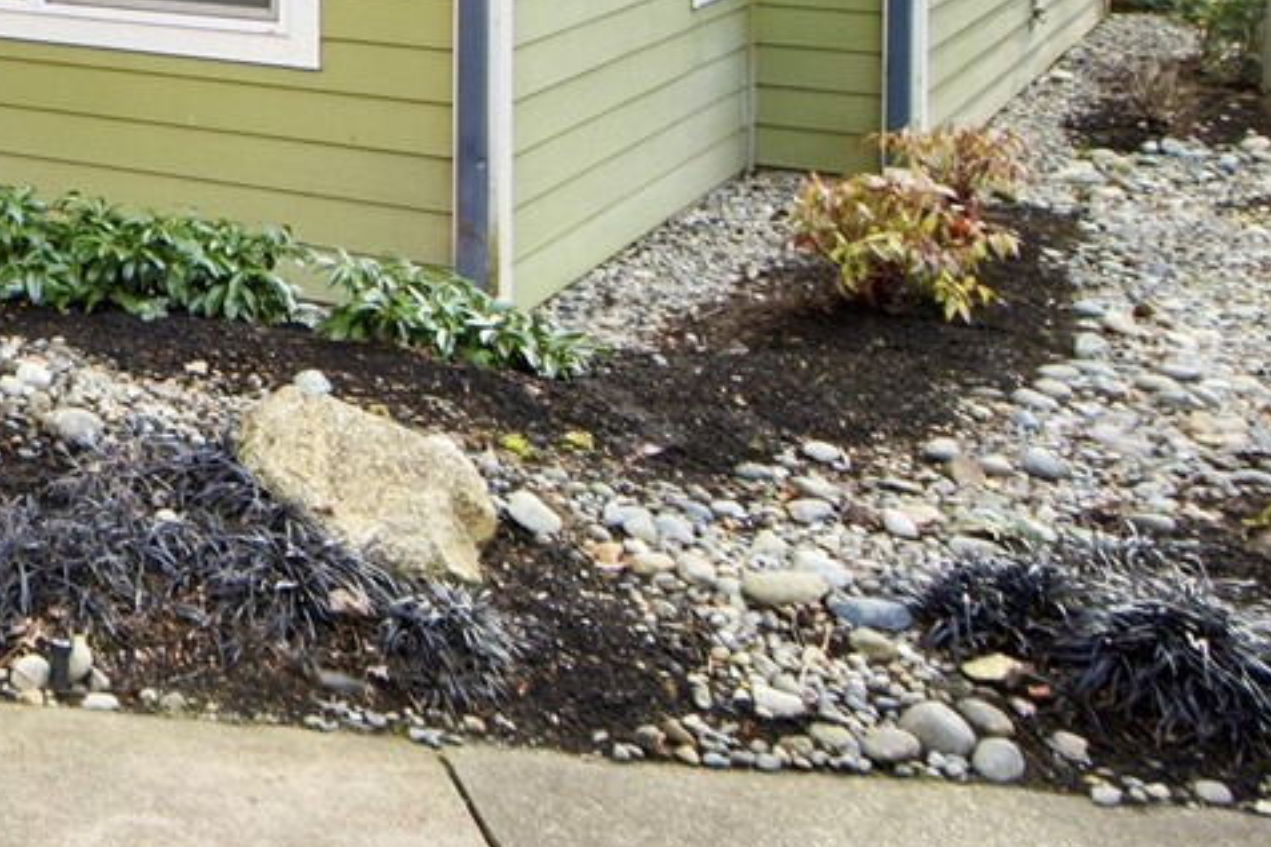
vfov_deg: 18.9
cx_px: -718
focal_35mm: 64
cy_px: -384
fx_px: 2259
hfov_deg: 23.7
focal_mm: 18
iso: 400
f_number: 9
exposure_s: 1/80
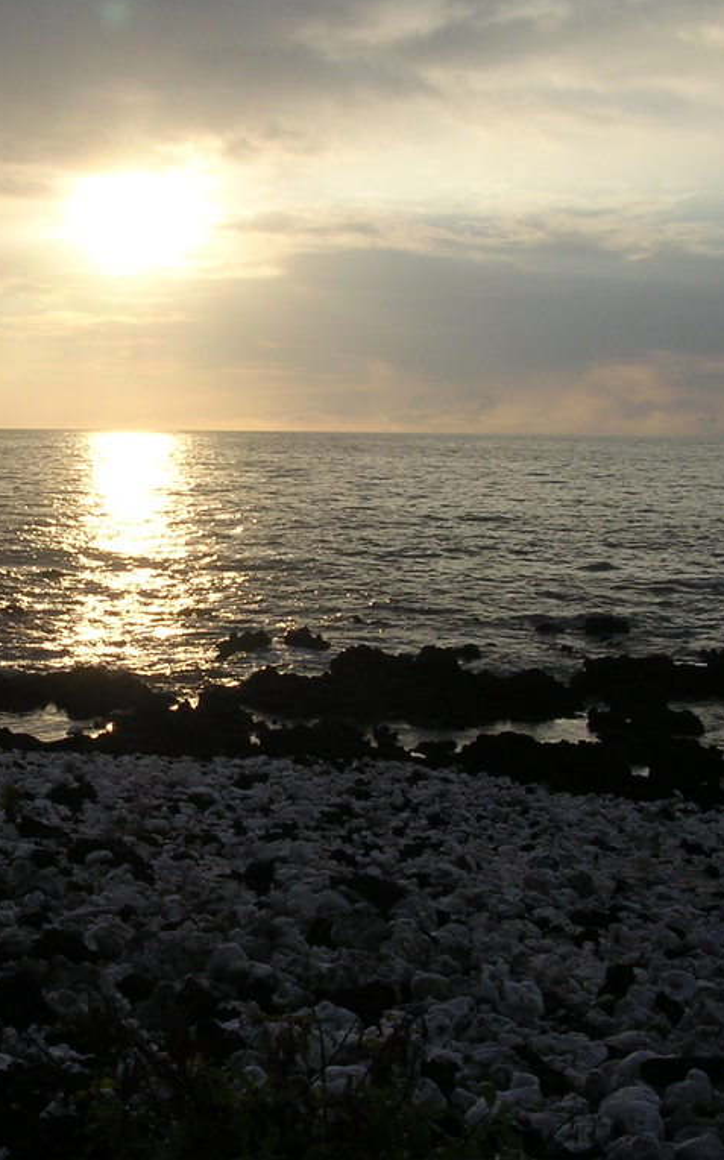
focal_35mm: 54
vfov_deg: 37.5
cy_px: 578
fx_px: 1706
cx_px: 161
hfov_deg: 23.7
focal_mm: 5.8
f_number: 5.6
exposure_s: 1/460
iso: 100
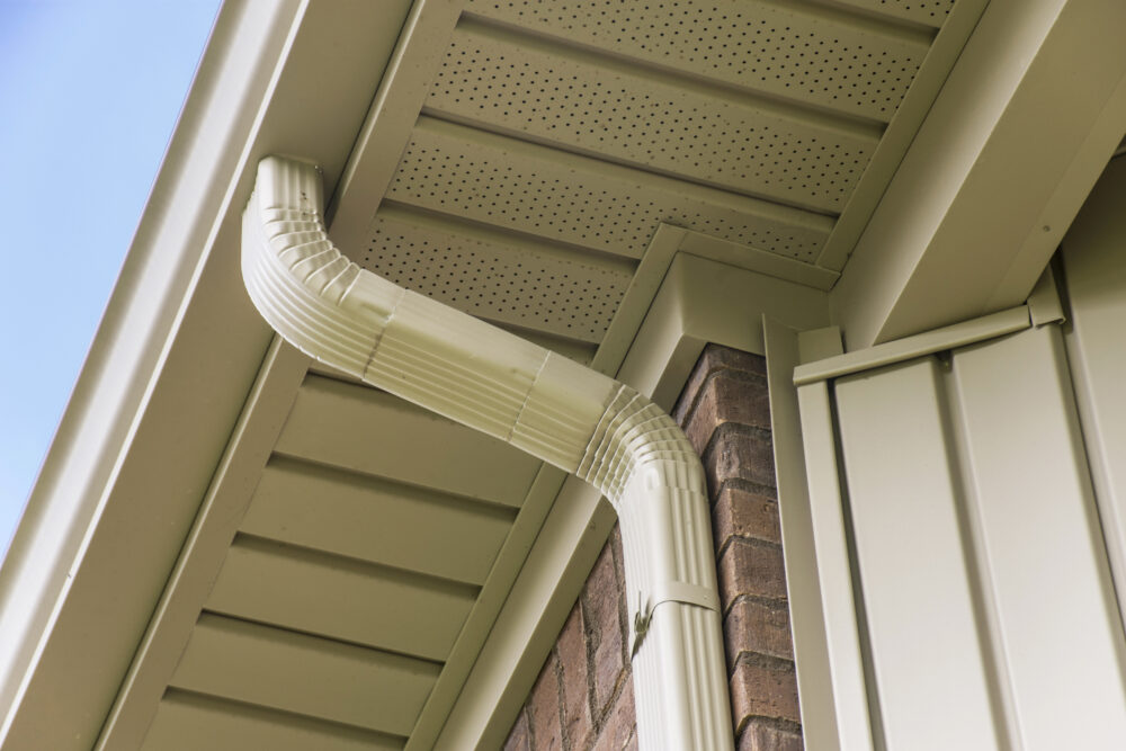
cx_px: 563
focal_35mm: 142
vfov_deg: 9.6
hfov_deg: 14.4
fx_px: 4457
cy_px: 376
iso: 200
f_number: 8
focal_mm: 95
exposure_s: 1/80
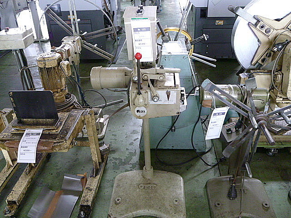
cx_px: 146
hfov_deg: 58.4
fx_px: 261
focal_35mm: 31
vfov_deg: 45.4
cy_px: 109
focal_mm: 5.5
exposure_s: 1/15
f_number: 3.1
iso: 400
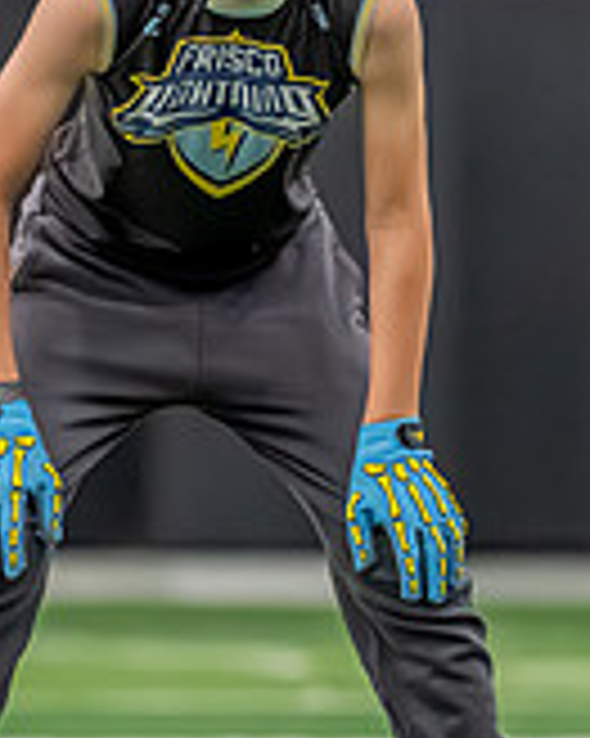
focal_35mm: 774
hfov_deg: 2.0
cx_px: 243
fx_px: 16910
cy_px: 197
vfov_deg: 2.5
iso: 6400
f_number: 2.8
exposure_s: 1/1000
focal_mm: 182
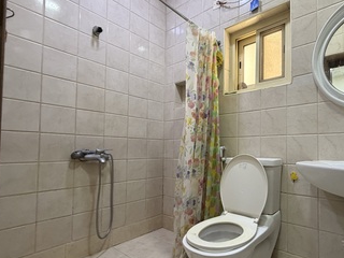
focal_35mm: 20
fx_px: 199
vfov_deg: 65.8
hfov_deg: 79.1
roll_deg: -1.9
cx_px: 230
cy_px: 144
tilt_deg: +1.6
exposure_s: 1/50
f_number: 2.2
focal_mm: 2.22
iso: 320
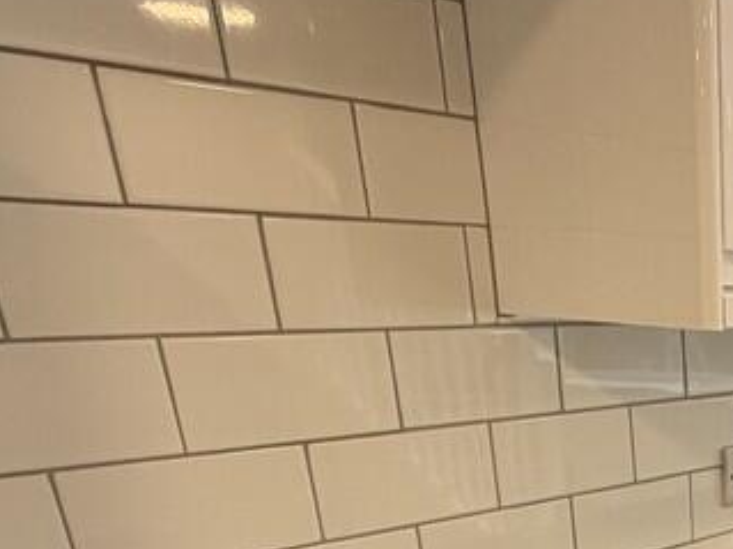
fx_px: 953
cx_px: 841
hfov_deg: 35.0
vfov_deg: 28.0
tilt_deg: -23.3
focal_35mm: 45
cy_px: 666
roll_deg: -1.5
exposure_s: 1/121
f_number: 2.2
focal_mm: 2.22
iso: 200
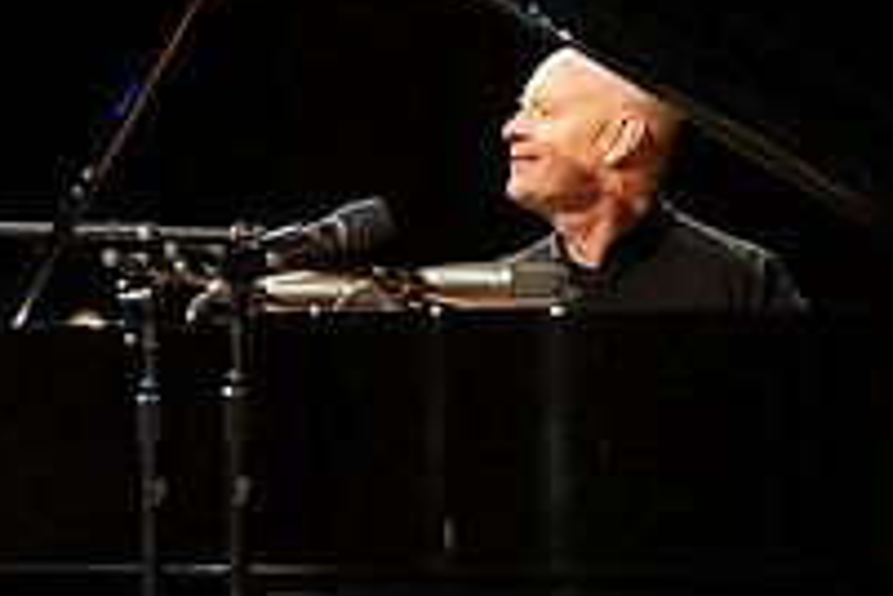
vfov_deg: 2.4
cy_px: 340
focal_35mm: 578
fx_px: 14336
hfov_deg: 3.6
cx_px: 169
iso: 1000
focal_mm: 200
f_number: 2.8
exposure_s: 1/200
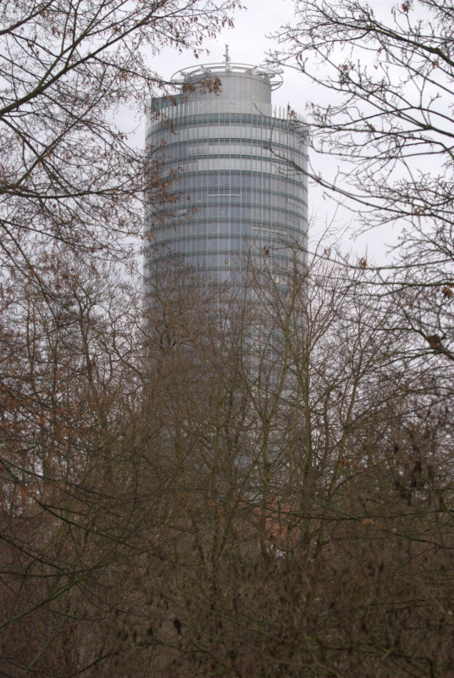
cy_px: 339
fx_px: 1979
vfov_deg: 19.4
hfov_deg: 13.1
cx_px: 227
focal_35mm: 105
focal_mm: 70
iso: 640
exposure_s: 1/500
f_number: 5
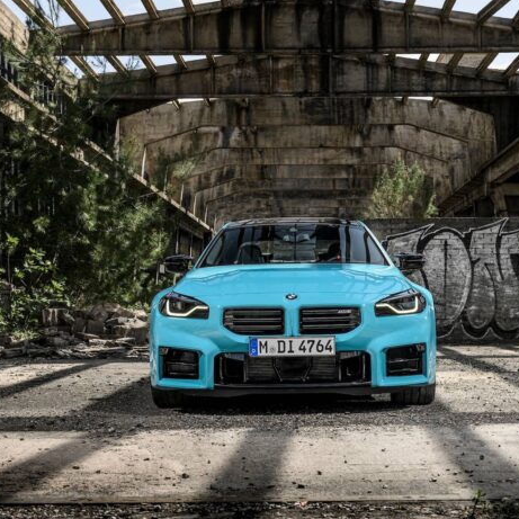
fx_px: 1001
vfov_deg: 29.1
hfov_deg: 29.0
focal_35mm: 59
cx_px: 314
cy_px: 259
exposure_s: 1/125
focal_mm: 46
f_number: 8
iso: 50
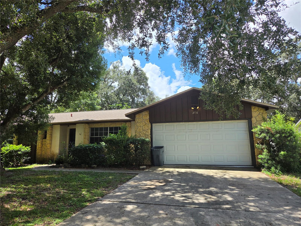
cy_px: 113
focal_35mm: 23
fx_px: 200
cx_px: 150
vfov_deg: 58.9
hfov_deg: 73.9
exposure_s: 1/4666
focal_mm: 5.4
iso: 80
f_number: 1.8
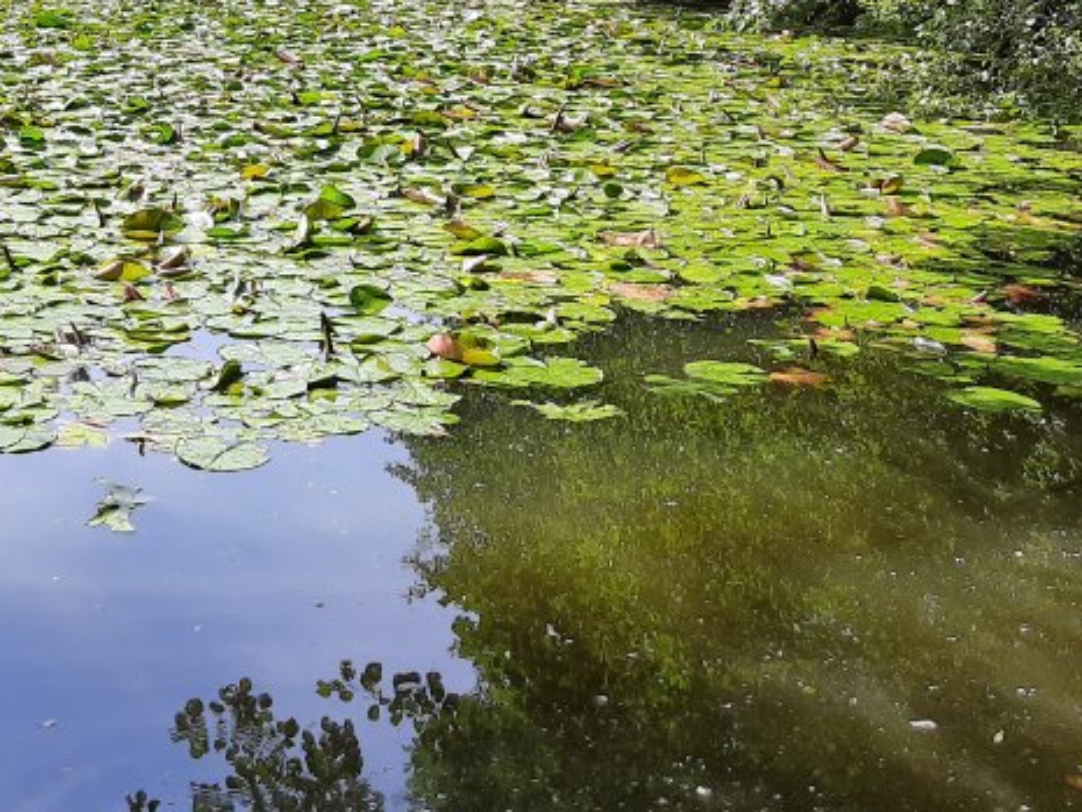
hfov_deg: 32.3
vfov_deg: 25.7
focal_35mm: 55
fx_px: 1720
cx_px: 16
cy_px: 84
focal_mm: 4.6
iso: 100
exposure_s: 1/274
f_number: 2
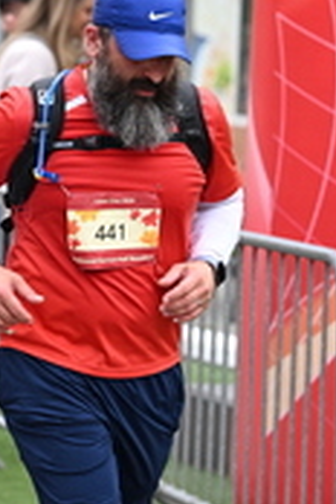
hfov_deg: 5.0
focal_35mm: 272
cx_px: 74
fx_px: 3808
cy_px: 142
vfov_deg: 7.6
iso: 640
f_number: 2.8
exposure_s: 1/2000
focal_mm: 86
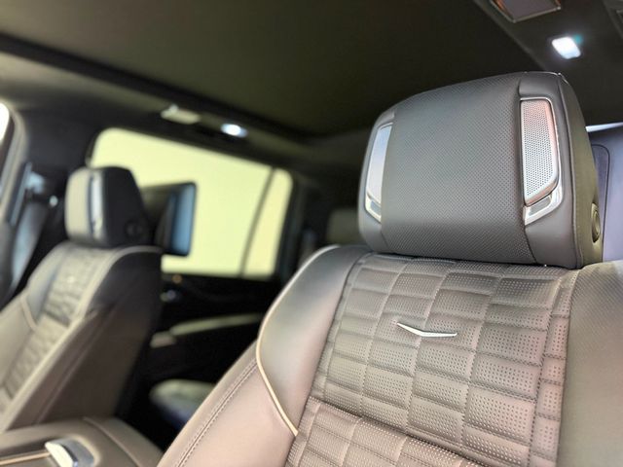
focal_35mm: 24
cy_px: 234
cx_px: 312
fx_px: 432
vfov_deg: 56.8
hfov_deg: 71.6
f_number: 1.78
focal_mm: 6.76
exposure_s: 1/60
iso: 640
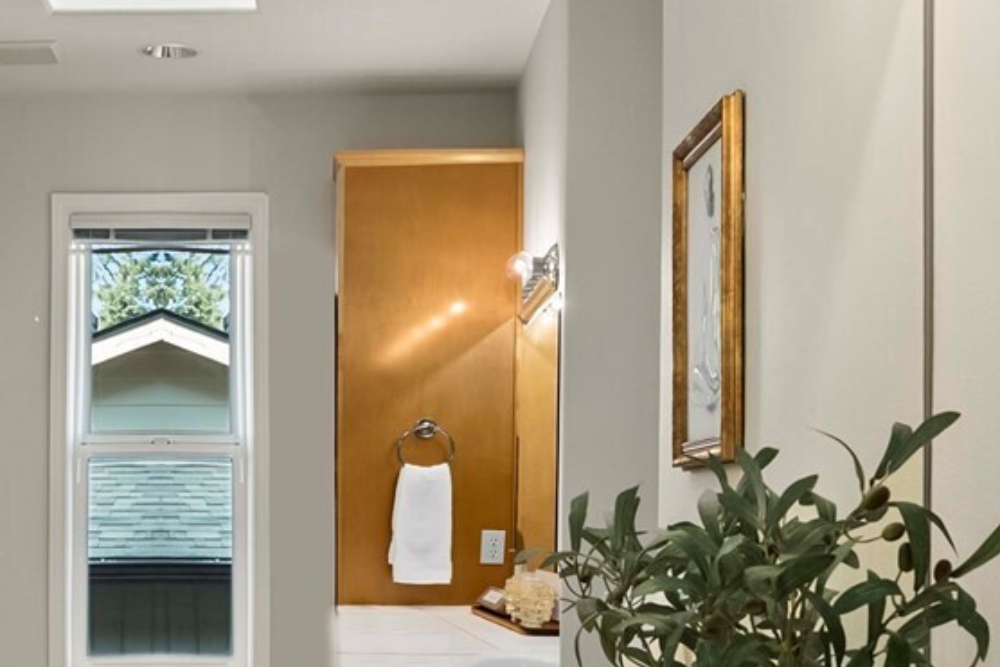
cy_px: 589
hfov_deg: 31.0
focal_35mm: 64
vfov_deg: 20.8
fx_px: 1778
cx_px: 276
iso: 1000
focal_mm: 21
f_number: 7.1
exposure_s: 1/20
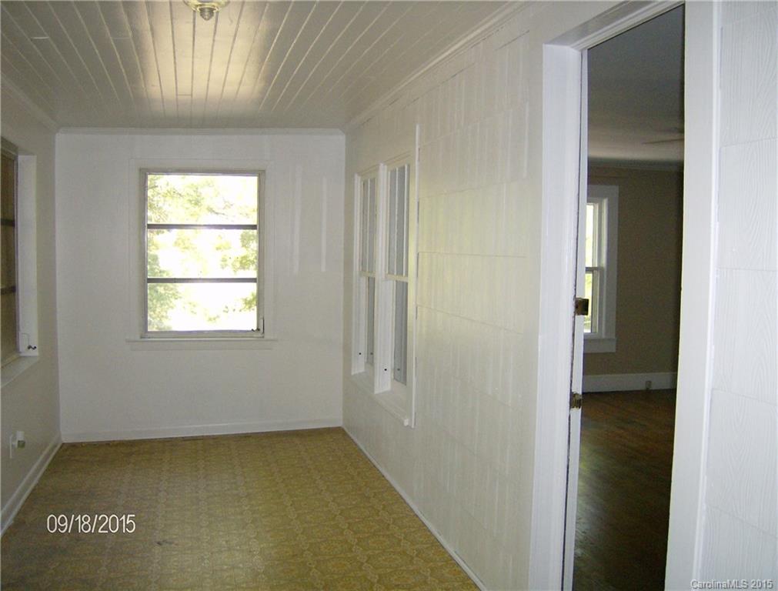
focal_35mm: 36
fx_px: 813
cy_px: 296
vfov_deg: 40.0
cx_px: 389
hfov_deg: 51.1
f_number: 2.8
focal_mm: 6
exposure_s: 1/60
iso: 200
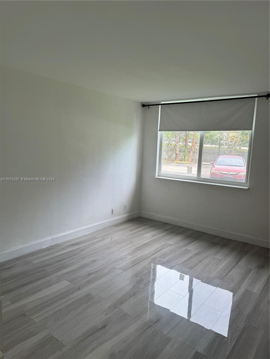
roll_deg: -1.9
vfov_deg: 71.6
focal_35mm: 24
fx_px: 250
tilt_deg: -8.6
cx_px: 135
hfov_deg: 56.8
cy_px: 180
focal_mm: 6.76
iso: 64
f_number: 1.78
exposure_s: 1/120
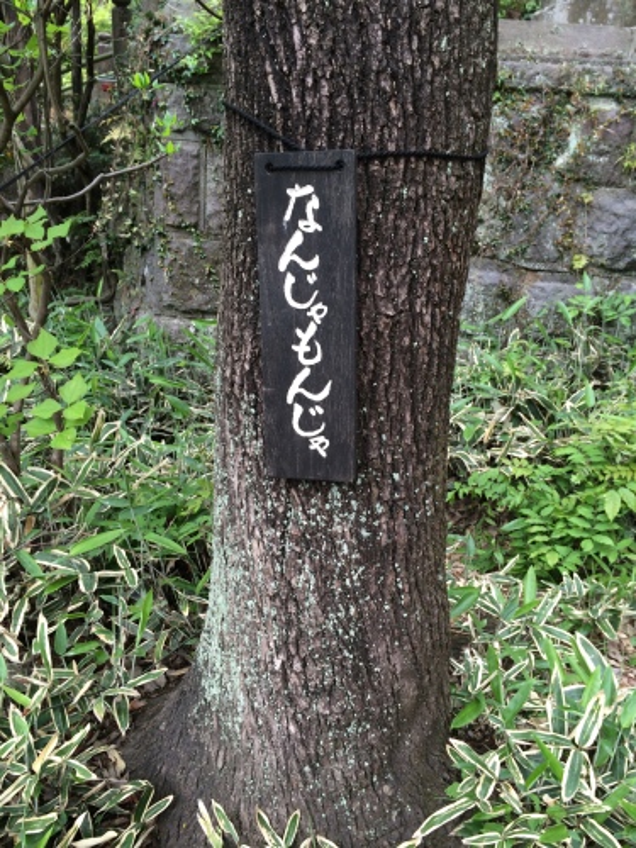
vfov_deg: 60.0
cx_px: 318
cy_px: 424
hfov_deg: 46.8
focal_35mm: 30
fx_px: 735
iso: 50
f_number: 2.2
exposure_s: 1/60
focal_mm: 4.12
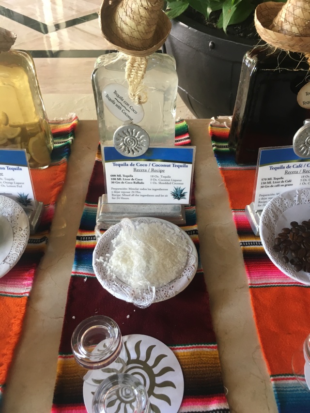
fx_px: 346
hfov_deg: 48.2
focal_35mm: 29
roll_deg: +0.4
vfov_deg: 61.7
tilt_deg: -43.1
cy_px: 206
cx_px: 155
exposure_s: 1/30
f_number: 2.2
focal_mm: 4.15
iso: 64
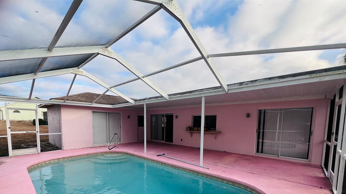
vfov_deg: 67.6
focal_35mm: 15
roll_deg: -1.3
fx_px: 138
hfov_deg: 103.0
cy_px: 136
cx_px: 172
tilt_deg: -7.0
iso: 32
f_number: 1.8
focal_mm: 1.57
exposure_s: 1/236
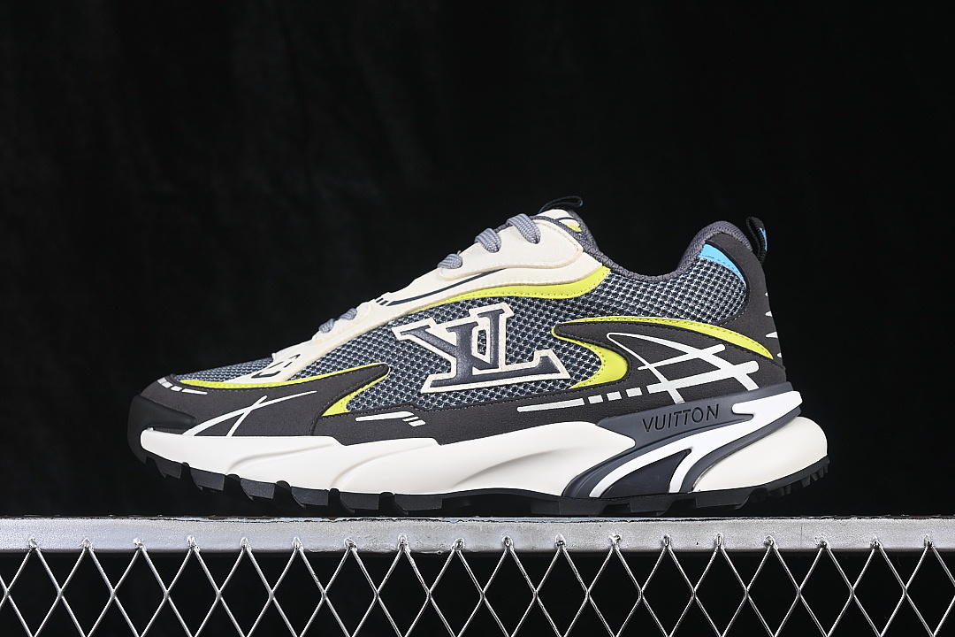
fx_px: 1989
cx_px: 478
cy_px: 318
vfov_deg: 18.2
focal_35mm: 75
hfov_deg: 27.0
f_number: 7.1
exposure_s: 1/80
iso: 160
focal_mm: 50
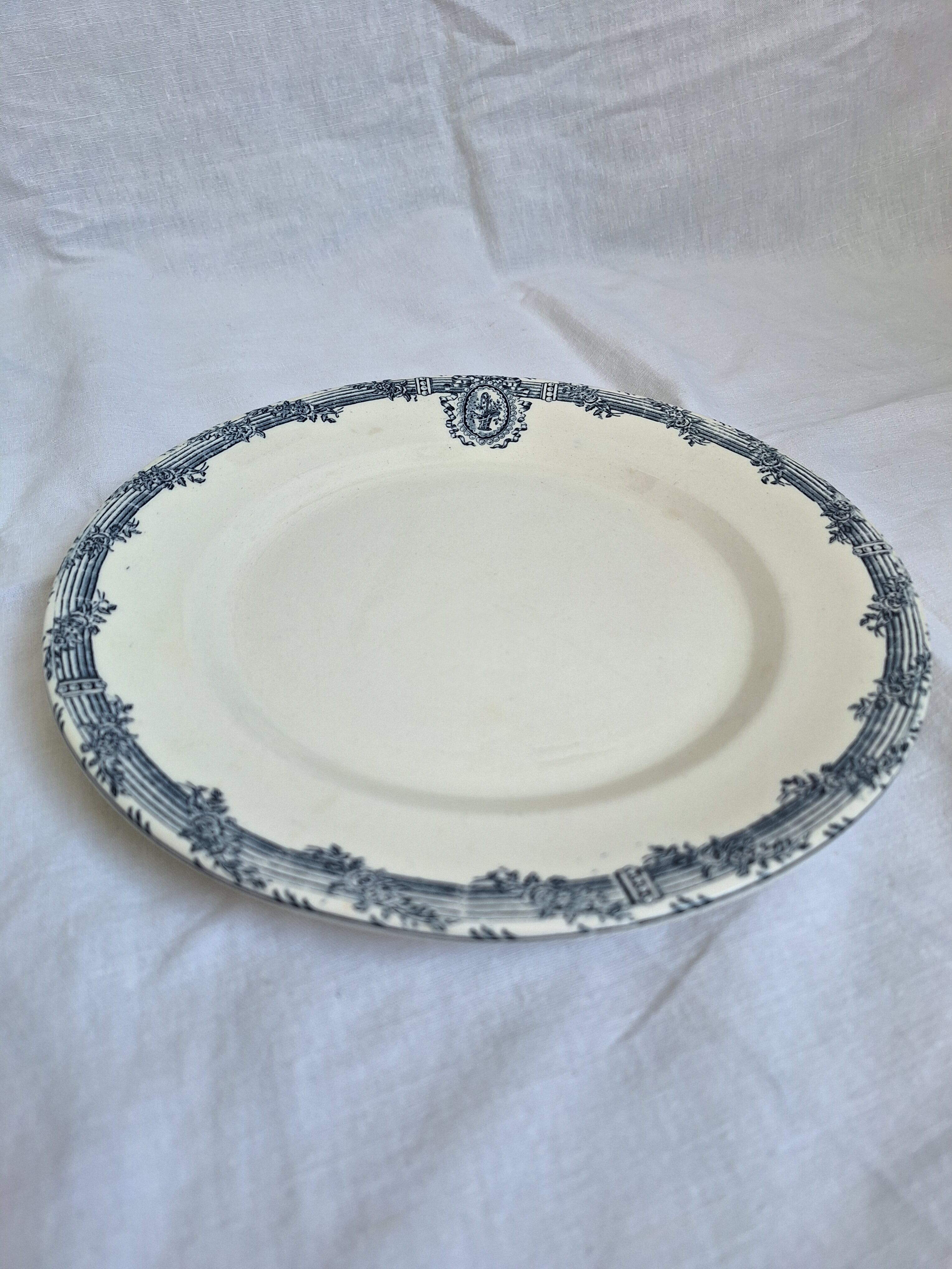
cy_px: 634
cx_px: 476
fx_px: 843
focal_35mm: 23
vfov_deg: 73.9
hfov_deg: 58.9
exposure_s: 1/145
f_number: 1.8
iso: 40
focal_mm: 5.54
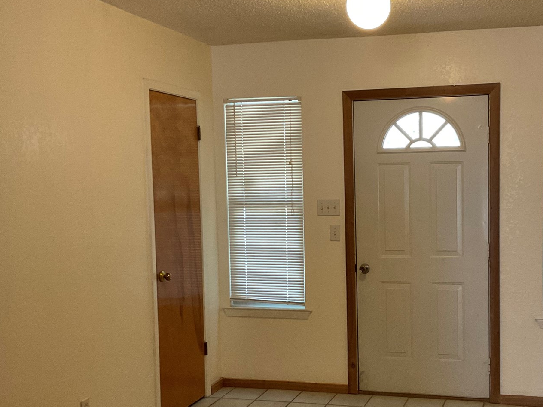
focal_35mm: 47
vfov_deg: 30.8
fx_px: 737
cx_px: 366
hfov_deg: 39.9
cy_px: 242
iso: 160
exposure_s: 1/60
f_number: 1.8
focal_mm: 3
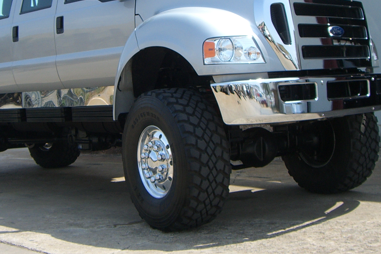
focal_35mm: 65
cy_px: 65
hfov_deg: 30.9
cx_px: 174
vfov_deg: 20.8
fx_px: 688
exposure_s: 1/320
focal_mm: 6.2
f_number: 4.3
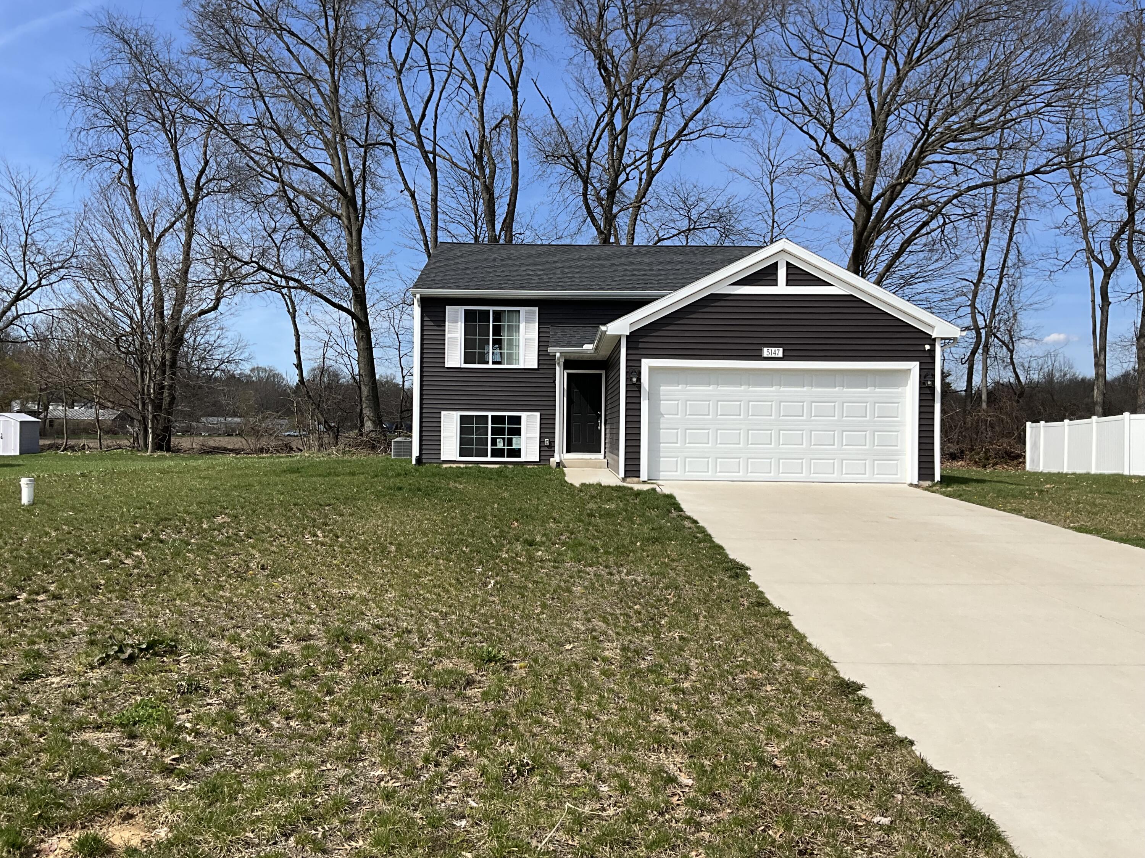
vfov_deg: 48.2
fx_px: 959
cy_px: 429
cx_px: 572
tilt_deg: +0.1
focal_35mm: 29
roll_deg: -0.9
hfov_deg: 61.7
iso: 25
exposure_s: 1/2667
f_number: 1.8
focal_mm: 3
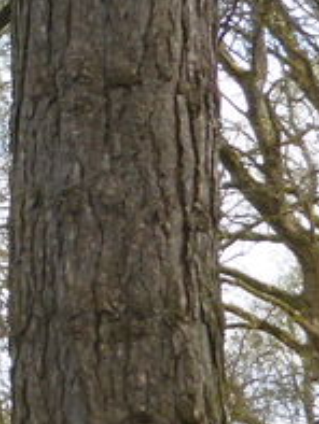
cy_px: 222
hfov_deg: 5.6
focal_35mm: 262
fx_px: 3216
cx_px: -170
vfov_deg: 7.6
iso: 100
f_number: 3.9
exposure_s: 1/200
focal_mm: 7.4
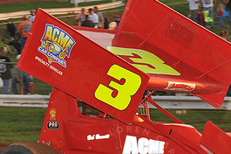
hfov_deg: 7.5
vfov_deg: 5.0
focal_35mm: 274
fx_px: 1756
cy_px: 98
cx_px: 129
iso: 800
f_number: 7.1
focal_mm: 125
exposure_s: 1/320
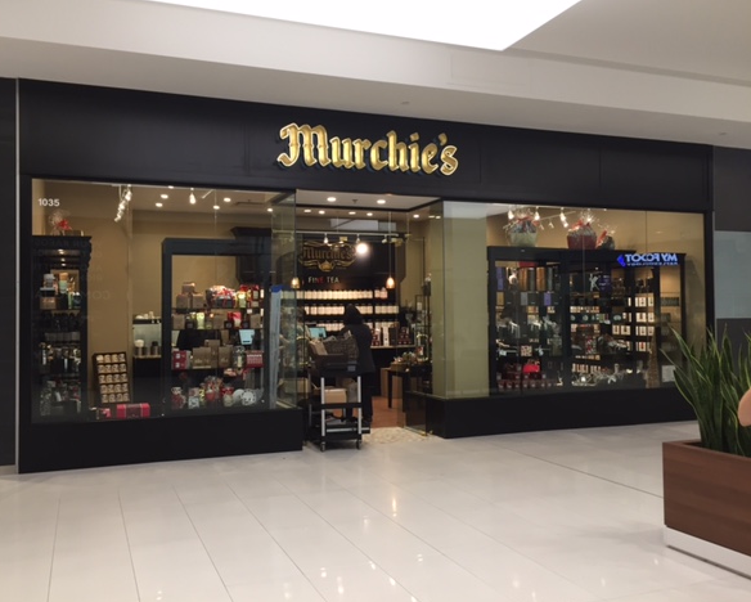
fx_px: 689
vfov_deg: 47.2
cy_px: 298
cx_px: 341
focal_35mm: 31
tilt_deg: +1.1
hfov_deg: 57.1
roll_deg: +0.5
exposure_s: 1/30
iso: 64
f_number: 2.2
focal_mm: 4.15
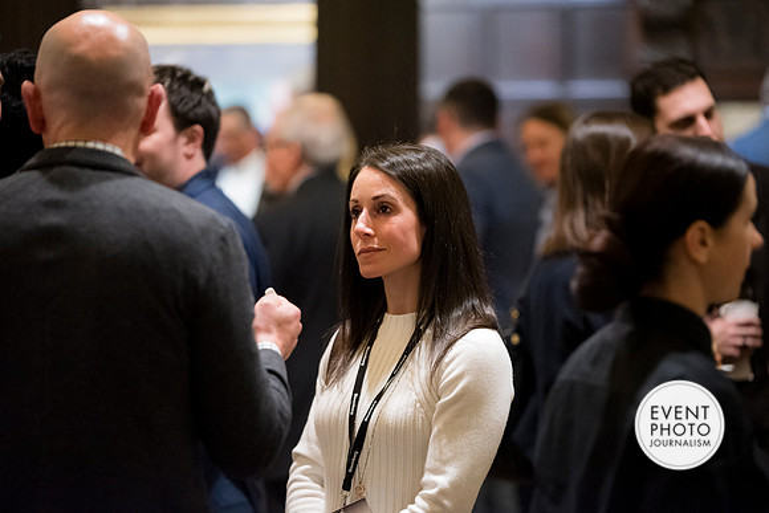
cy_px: 256
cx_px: 384
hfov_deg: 13.4
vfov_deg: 9.0
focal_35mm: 153
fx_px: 3275
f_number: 2.8
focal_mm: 150
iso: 6400
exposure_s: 1/125
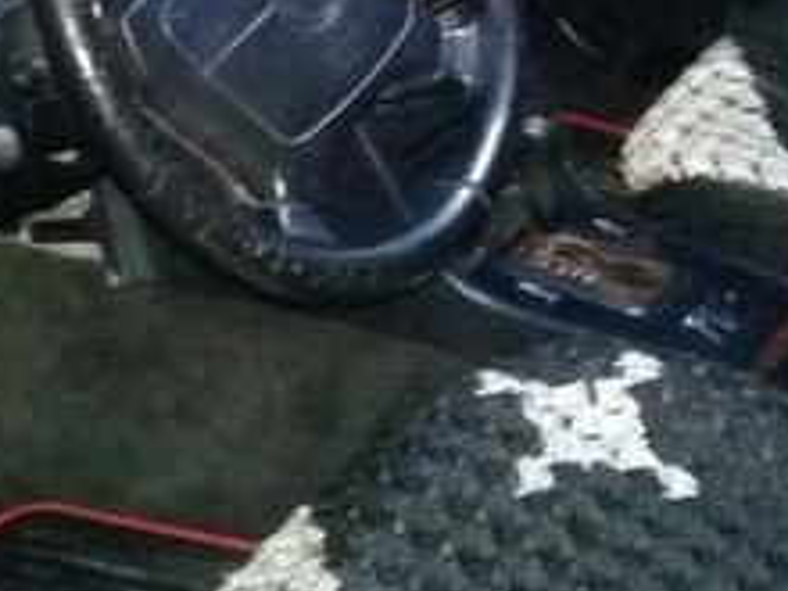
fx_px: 2117
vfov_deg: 15.4
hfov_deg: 21.1
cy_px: -70
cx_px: 355
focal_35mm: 93
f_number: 2.2
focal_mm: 3.3
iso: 1250
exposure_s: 1/17
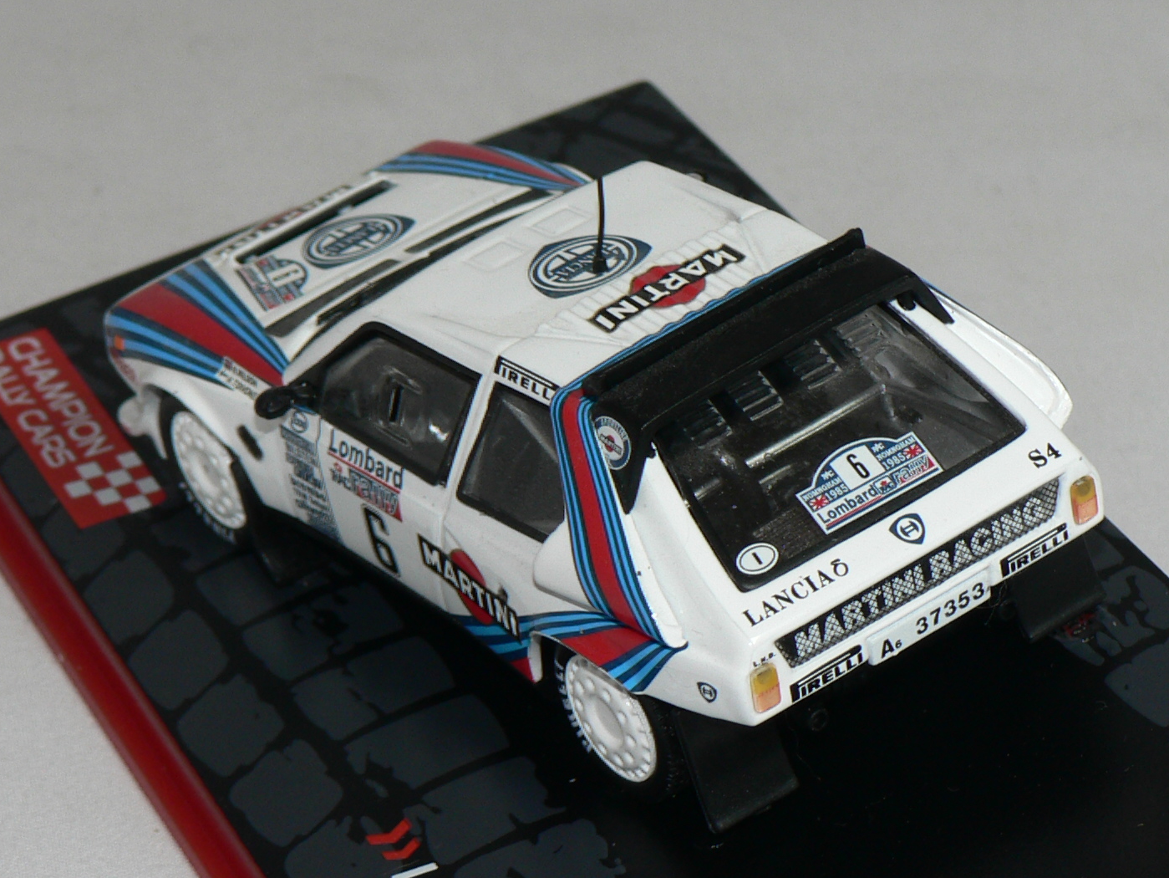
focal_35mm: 150
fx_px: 5067
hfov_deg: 13.2
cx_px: 629
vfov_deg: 9.9
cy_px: 472
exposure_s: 1/60
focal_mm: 13.7
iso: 80
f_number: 4
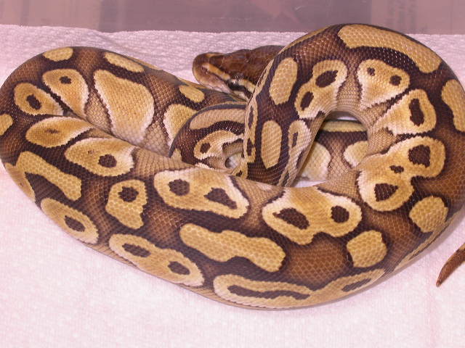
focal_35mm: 120
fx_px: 1612
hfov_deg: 16.4
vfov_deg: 12.3
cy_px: 174
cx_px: 232
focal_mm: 24.9
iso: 100
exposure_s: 1/60.3
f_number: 4.4
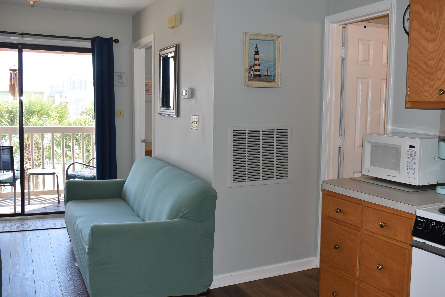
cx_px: 222
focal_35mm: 34
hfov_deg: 55.1
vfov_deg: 38.4
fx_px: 427
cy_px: 148
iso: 400
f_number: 5.6
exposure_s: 1/125
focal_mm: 23
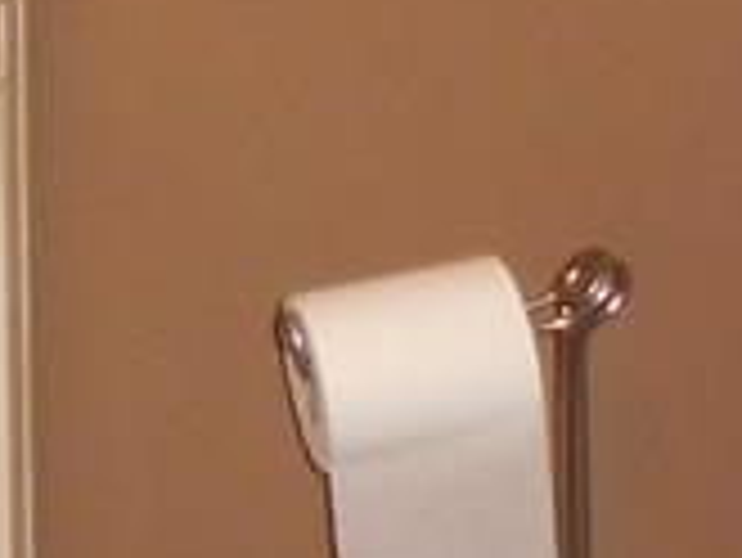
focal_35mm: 155
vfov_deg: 9.1
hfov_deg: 11.7
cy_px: -536
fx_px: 3325
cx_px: -625
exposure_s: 1/25
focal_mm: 4.5
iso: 360
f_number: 3.3
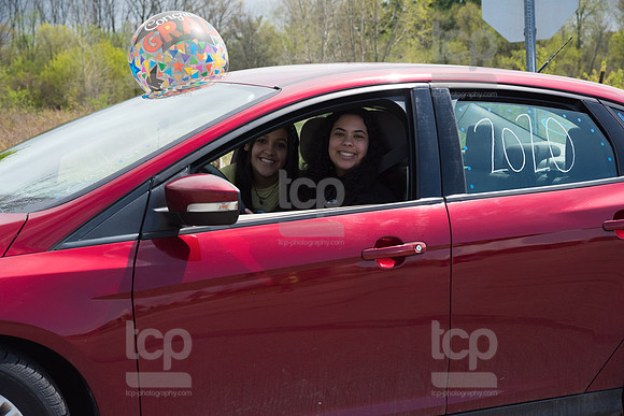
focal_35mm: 70
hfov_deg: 28.8
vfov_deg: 19.5
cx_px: 312
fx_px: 1214
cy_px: 208
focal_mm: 70
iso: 1000
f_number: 7.1
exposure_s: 1/1600
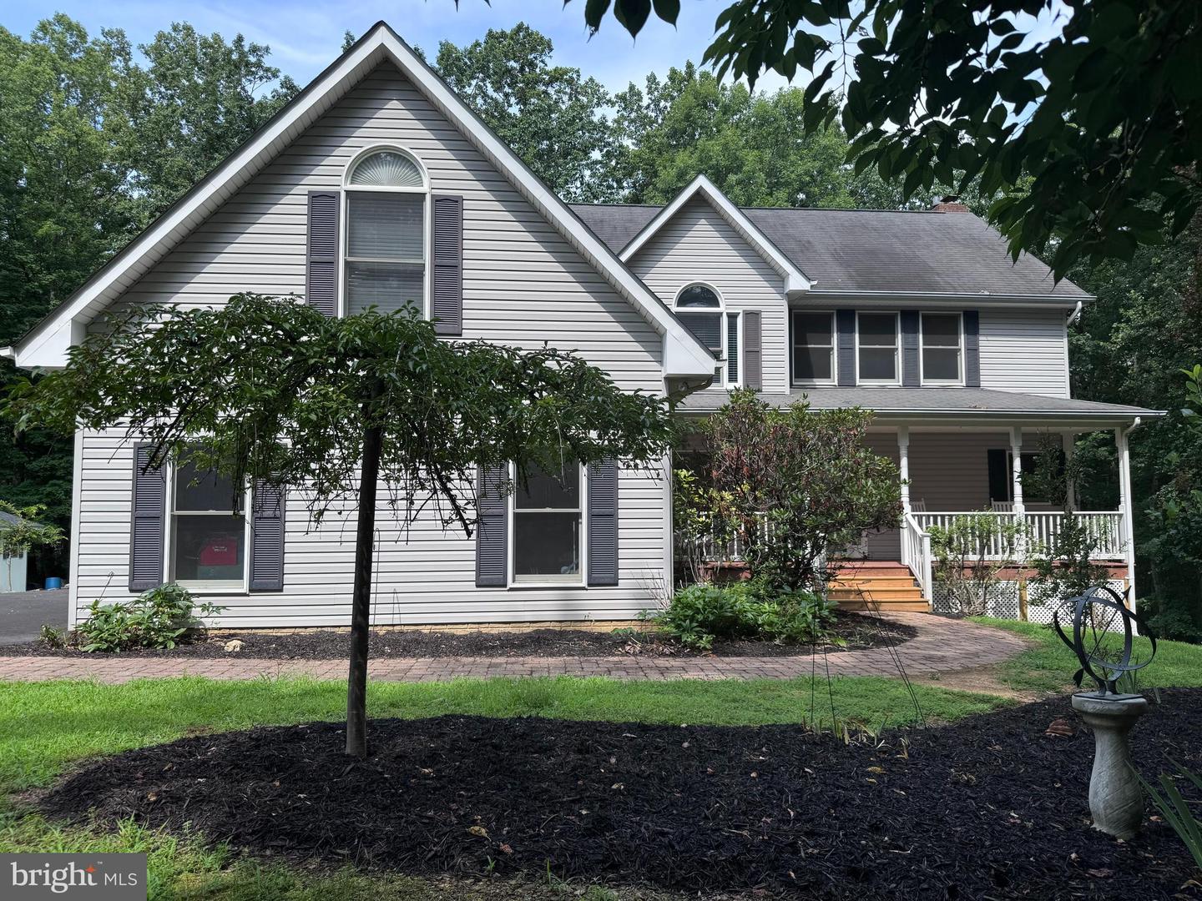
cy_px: 450
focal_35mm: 24
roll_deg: +0.2
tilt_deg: +4.2
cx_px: 601
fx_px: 833
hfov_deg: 71.6
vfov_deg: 56.8
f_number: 1.78
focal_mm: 6.76
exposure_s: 1/2041
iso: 80
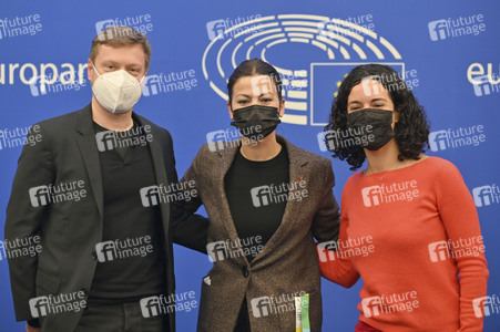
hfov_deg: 17.7
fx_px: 1610
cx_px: 250
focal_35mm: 116
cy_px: 166
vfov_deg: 11.8
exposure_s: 1/160
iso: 640
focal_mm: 116
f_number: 2.8
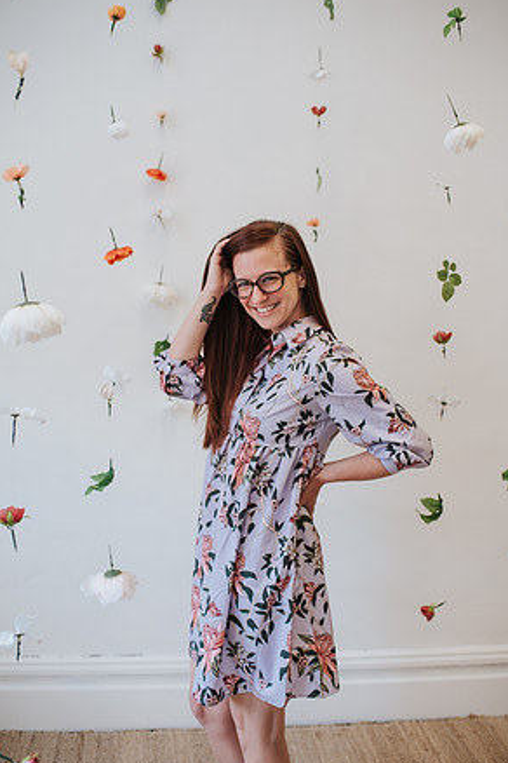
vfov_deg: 53.1
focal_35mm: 36
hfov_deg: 36.9
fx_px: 762
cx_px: 257
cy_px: 382
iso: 250
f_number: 2.8
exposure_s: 1/200
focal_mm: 35
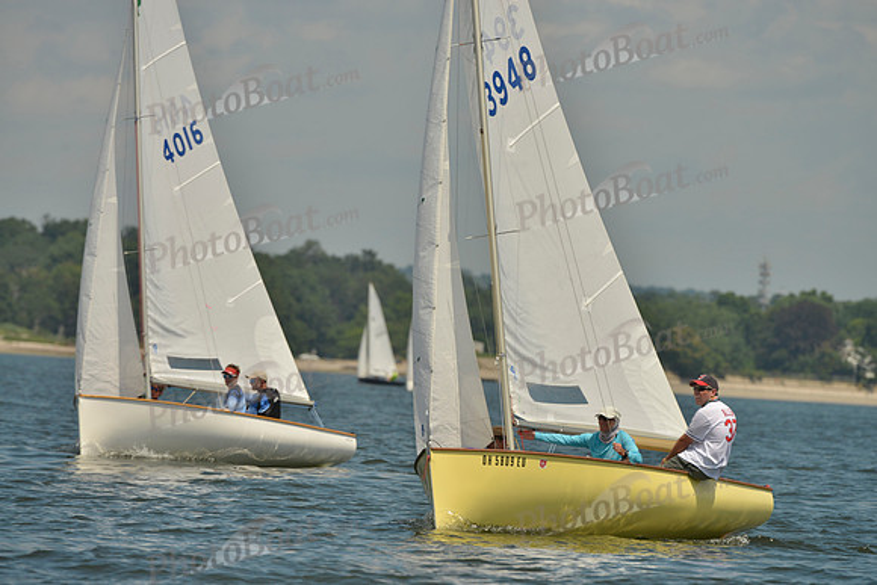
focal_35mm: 400
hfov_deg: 5.2
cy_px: 292
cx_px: 438
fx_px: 9746
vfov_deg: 3.4
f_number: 8
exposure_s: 1/1250
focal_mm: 400
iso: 200
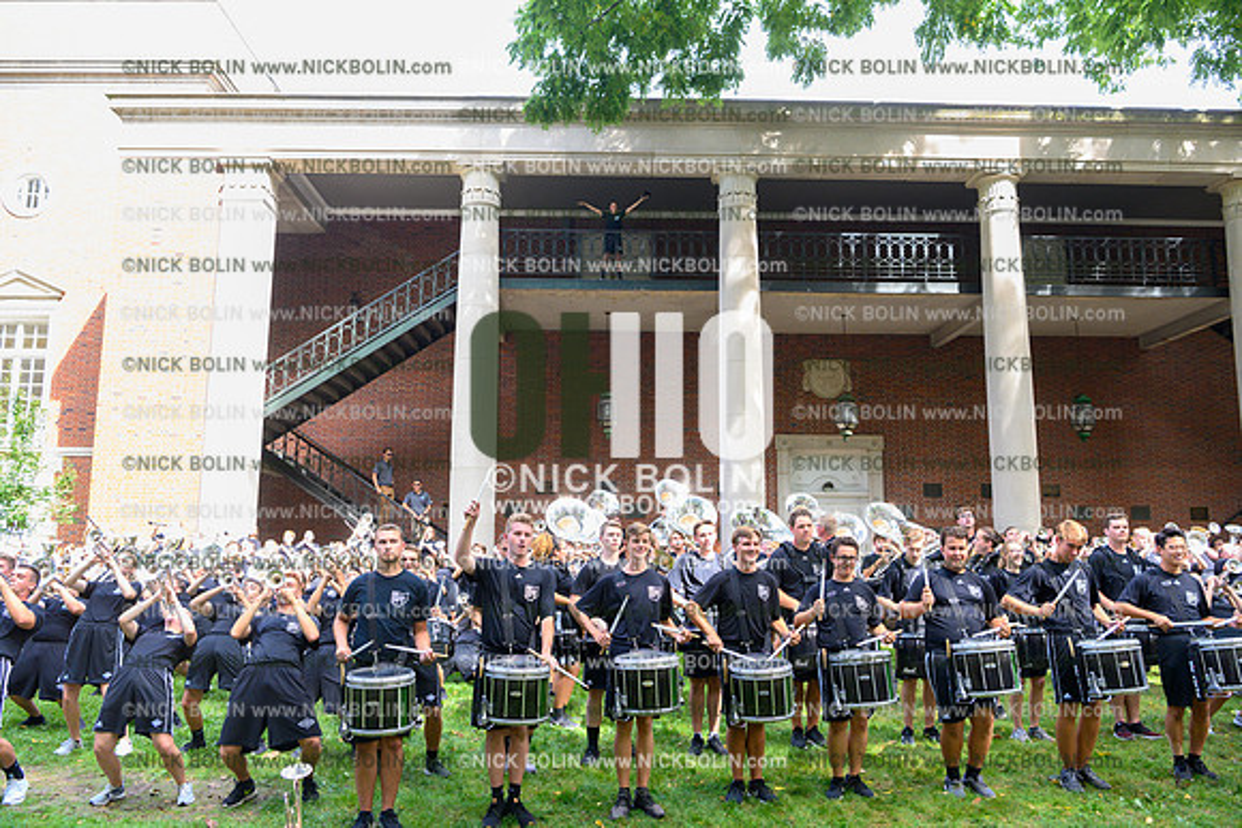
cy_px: 414
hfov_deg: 63.6
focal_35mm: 29
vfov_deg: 45.0
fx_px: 1001
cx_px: 621
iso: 2500
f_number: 5
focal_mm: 29
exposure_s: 1/500
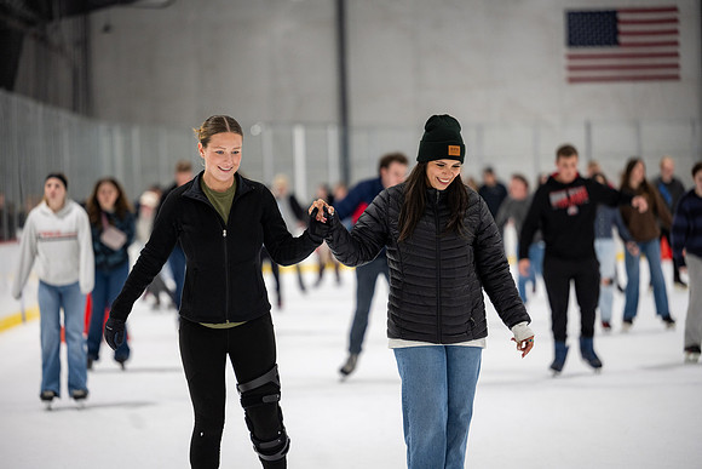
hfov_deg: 13.7
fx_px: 2926
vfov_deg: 9.2
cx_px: 351
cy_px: 234
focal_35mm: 150
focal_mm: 150
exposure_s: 1/500
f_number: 2.8
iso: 400
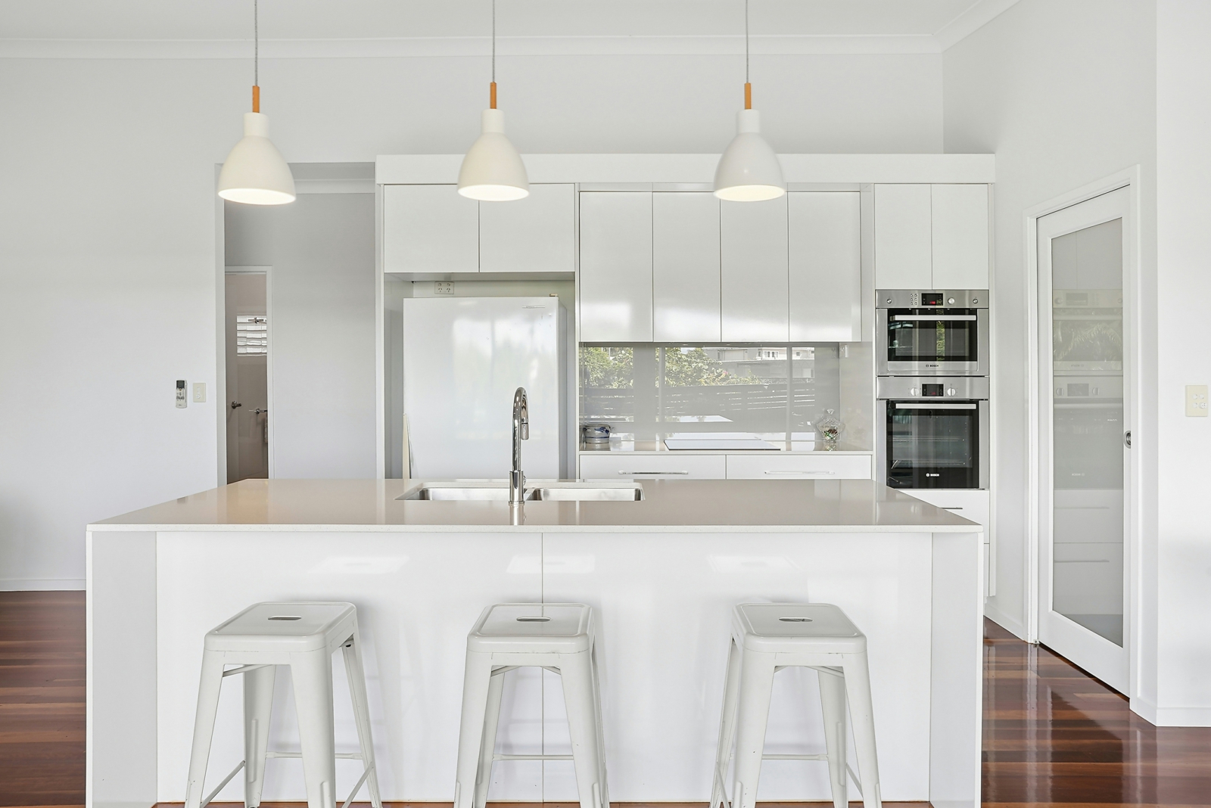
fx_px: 740
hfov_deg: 78.6
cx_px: 606
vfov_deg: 57.3
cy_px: 404
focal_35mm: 22
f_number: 11
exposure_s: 1/10
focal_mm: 22
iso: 200
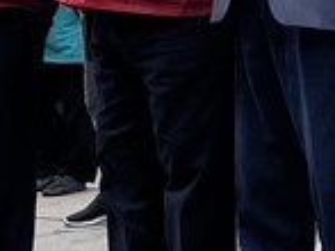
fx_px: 1750
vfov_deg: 7.9
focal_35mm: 181
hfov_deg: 10.5
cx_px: 542
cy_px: -237
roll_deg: +1.9
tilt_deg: +7.7
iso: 50
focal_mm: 5.1
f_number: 1.6
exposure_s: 1/1600
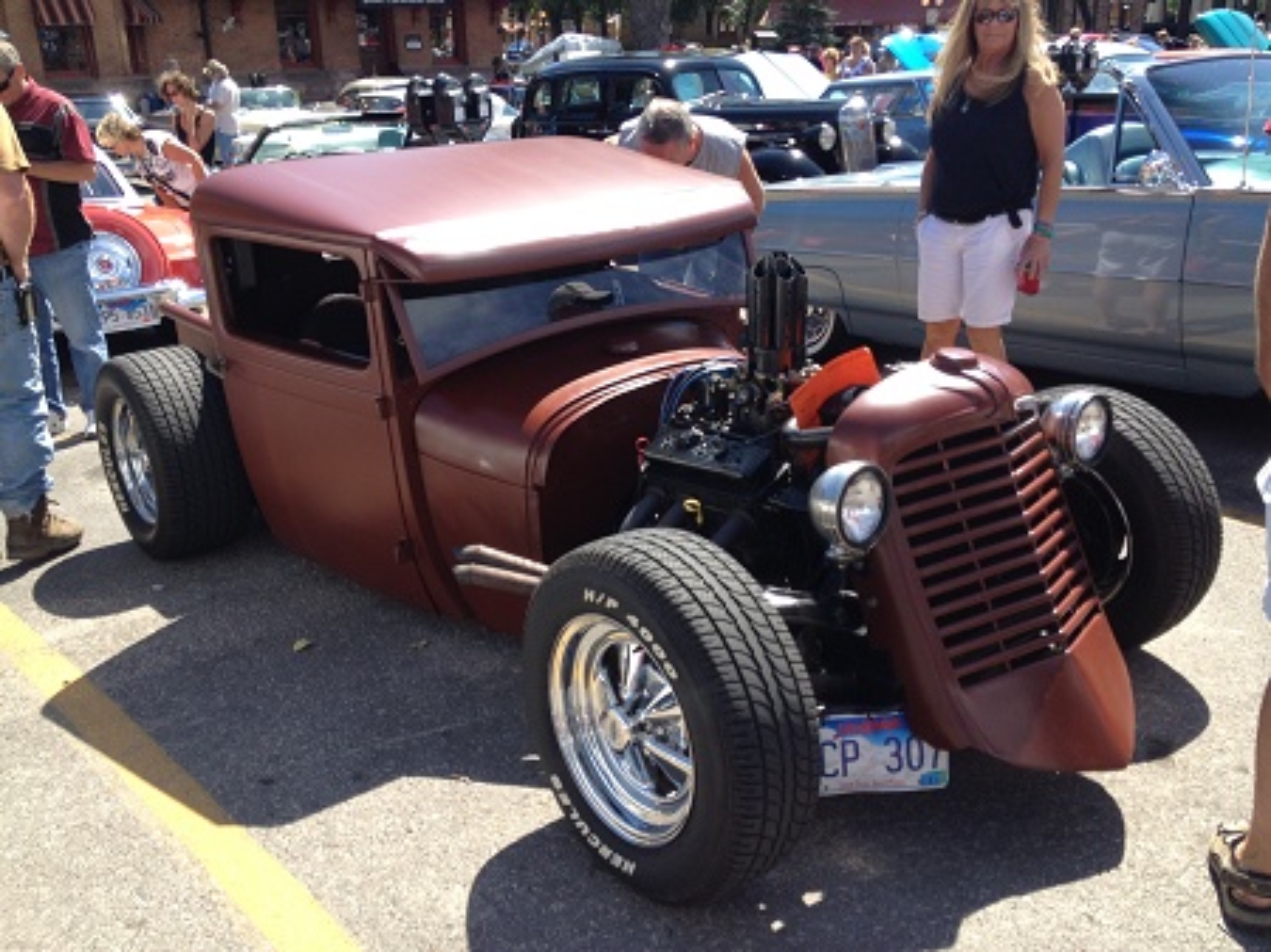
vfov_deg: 40.7
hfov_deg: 52.7
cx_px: 636
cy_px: 476
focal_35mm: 35
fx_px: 1284
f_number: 2.4
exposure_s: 1/627
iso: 50
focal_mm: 4.28
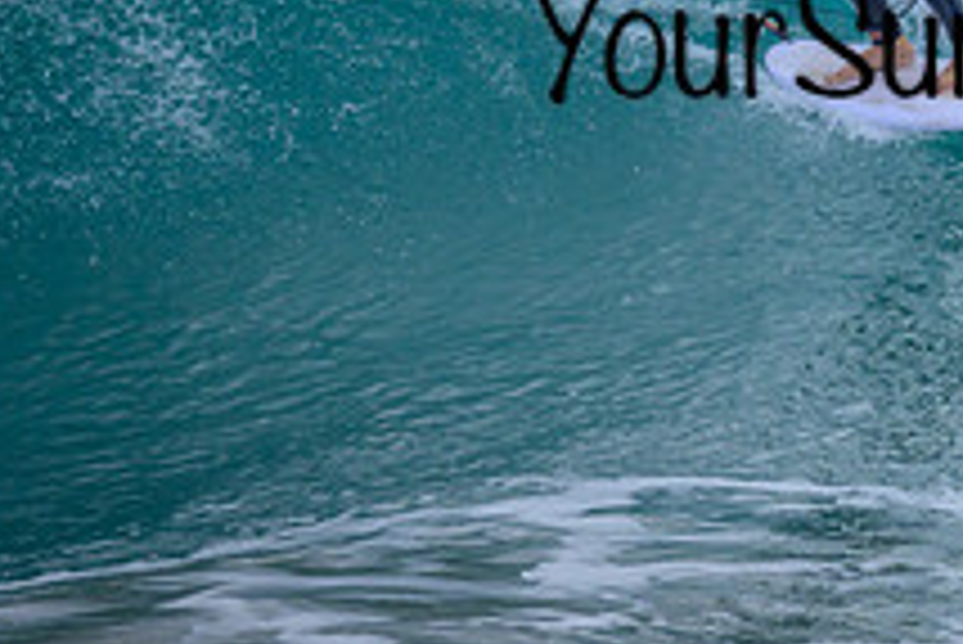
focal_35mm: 2481
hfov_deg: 0.8
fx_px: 66409
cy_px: -134
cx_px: 1185
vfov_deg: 0.6
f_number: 6.3
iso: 1100
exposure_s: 1/2000
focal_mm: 800
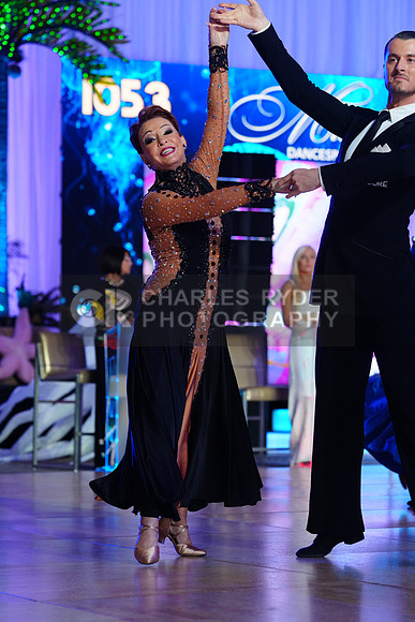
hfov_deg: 10.8
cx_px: 208
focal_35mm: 127
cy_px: 311
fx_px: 2195
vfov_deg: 16.1
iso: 2500
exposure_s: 1/400
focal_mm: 127
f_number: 4
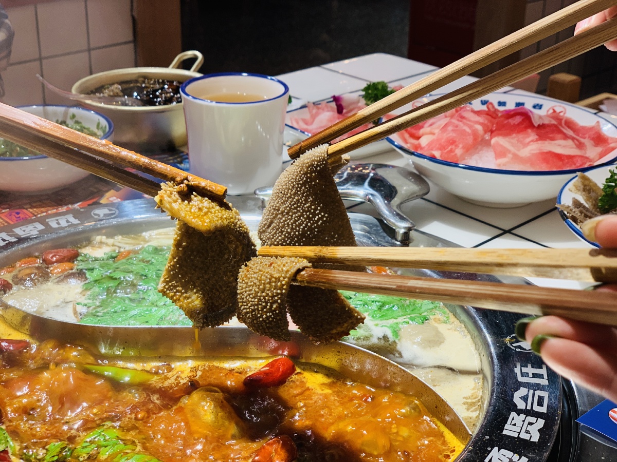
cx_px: 308
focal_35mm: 52
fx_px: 927
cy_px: 231
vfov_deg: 28.0
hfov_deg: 36.8
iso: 64
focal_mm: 6
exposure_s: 1/100
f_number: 2.4
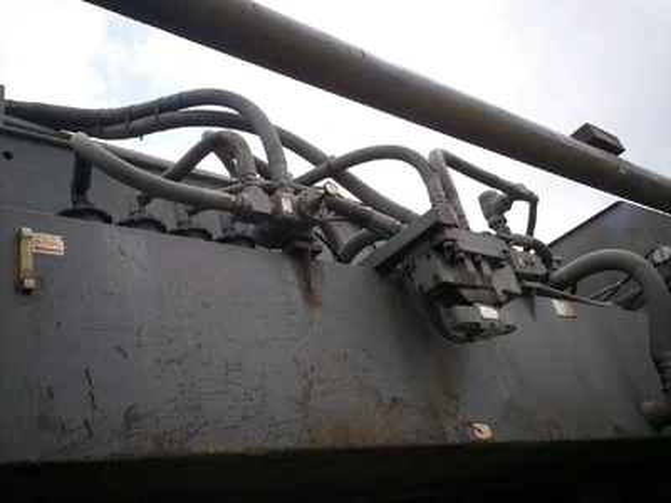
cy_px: 252
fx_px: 698
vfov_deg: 39.7
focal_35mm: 36
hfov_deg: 51.4
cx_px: 336
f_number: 4.5
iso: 100
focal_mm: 6
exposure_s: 1/375
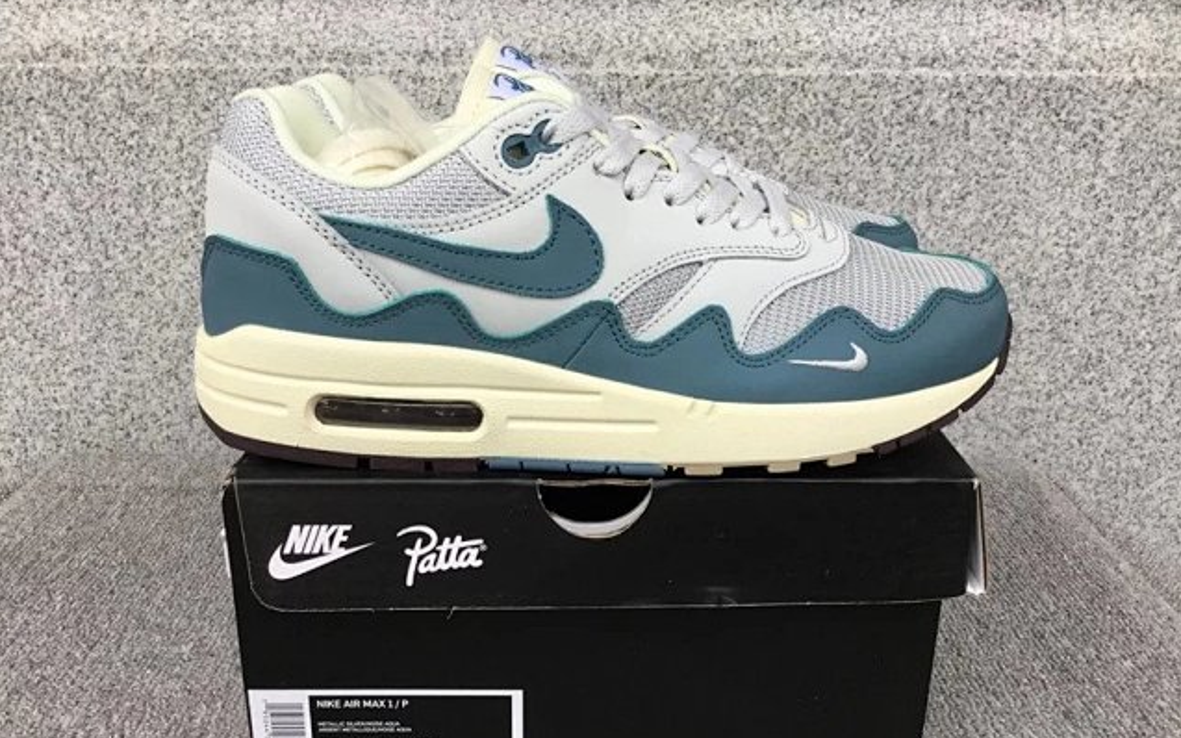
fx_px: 1062
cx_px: 590
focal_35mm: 33
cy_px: 402
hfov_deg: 58.1
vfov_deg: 38.3
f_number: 2.4
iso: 40
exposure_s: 1/100
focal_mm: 3.3
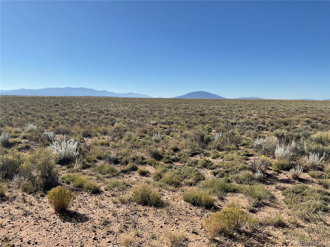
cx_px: 165
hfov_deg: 61.7
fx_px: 276
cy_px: 124
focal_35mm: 29
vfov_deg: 48.2
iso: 16
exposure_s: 1/2320
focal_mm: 3
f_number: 1.8
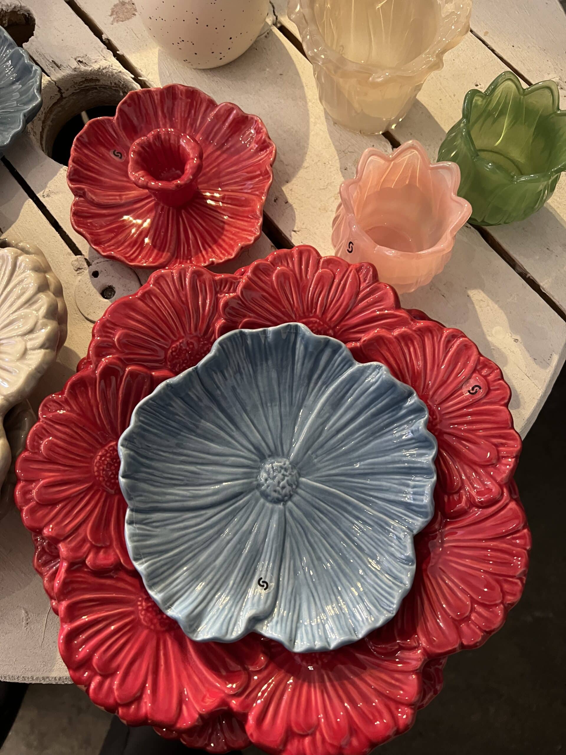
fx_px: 567
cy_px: 378
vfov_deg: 67.3
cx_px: 283
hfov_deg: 53.1
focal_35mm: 26
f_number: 1.5
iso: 400
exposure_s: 1/33
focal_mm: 5.7
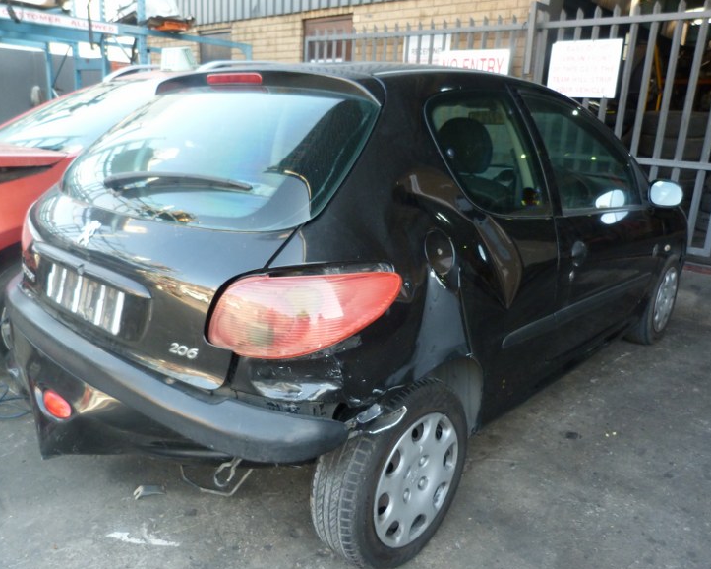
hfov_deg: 64.1
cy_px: 293
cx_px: 372
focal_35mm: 27
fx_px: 568
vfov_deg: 53.2
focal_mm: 4.5
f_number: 2.8
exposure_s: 1/60
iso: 200
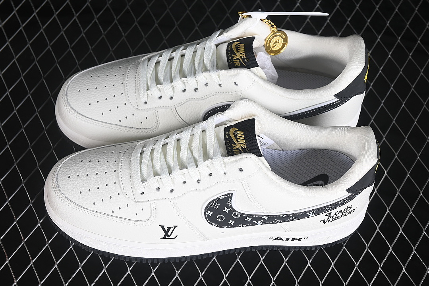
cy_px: 143
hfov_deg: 27.0
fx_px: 894
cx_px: 214
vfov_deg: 18.2
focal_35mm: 75
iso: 160
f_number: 7.1
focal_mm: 50
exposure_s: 1/80
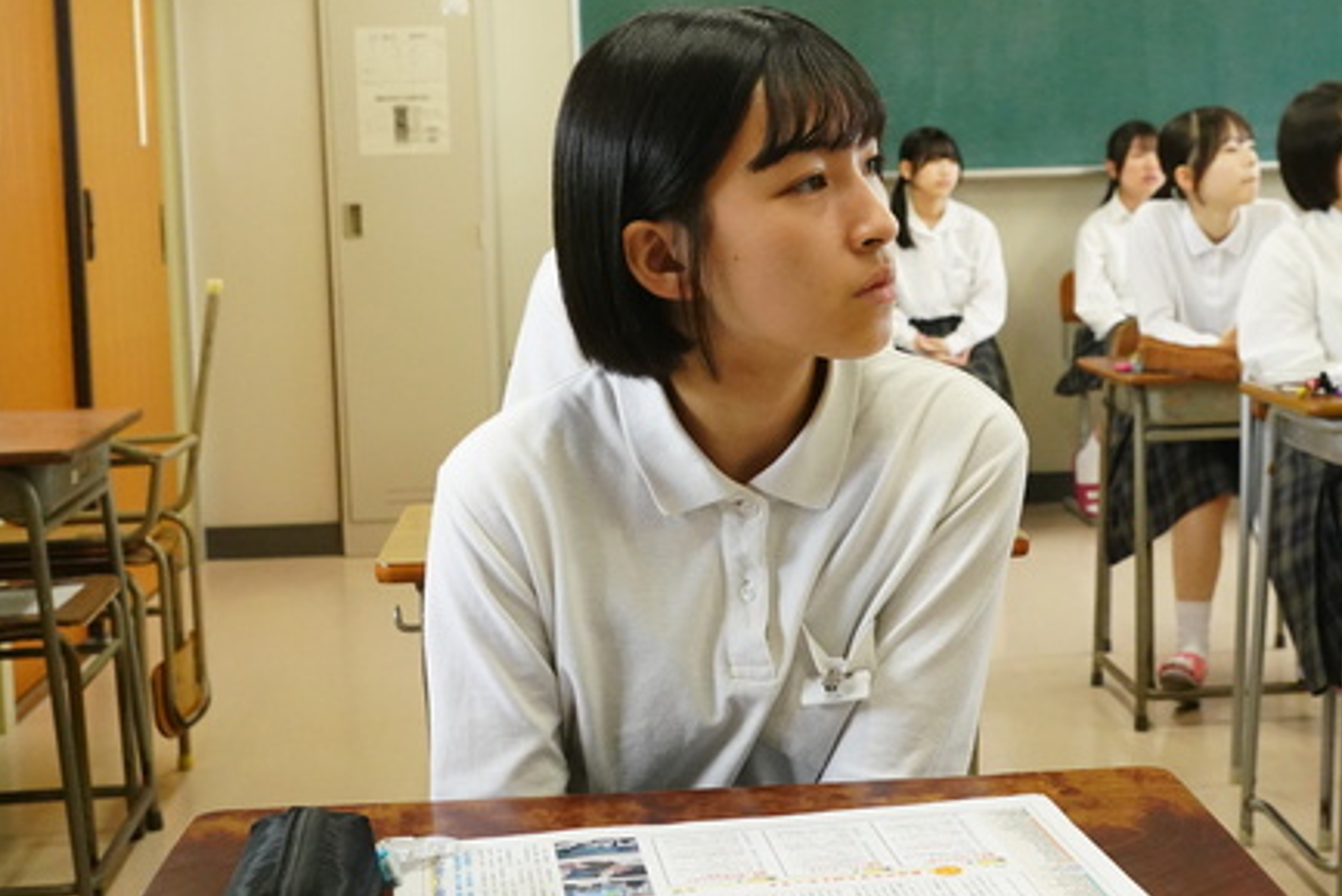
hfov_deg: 33.3
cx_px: 806
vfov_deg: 22.6
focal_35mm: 60
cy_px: 355
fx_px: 2237
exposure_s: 1/320
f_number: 7.1
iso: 8000
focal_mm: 40
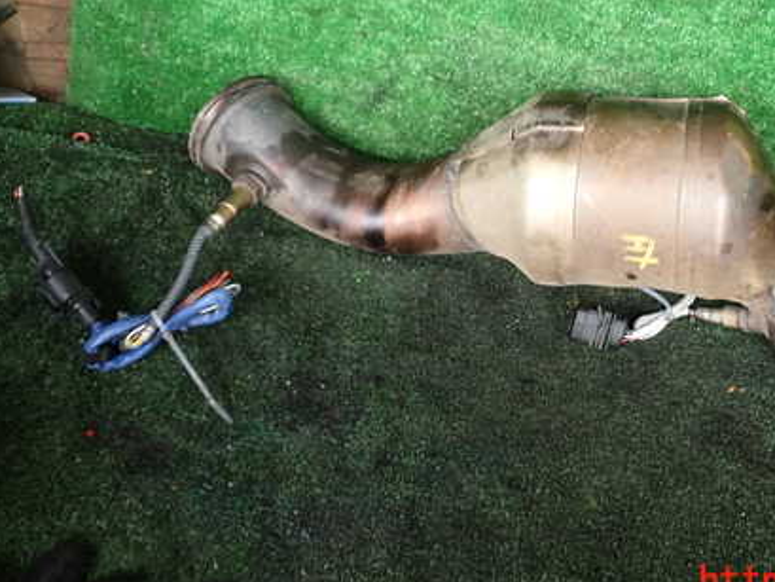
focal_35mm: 44
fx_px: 985
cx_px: 559
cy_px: 180
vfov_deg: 32.5
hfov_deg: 41.9
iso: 125
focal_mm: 5.4
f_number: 2.3
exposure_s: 1/60
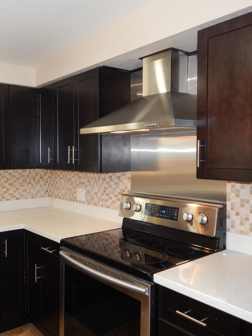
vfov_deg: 56.8
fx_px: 311
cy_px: 170
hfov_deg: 43.1
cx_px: 71
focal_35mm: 32
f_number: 3
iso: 200
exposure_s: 1/30
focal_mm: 4
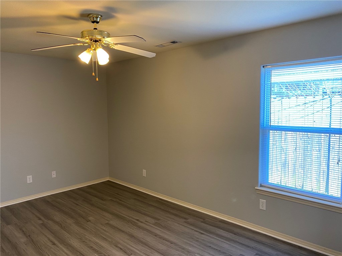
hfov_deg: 67.3
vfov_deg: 53.1
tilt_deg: -5.2
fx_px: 257
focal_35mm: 26
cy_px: 128
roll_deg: +1.2
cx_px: 171
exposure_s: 1/60
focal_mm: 4.25
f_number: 1.8
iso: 100
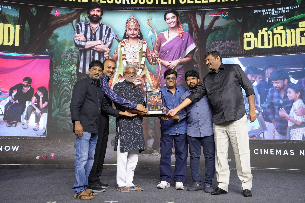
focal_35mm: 40
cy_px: 102
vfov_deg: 33.4
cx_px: 152
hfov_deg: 48.5
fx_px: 339
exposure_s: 1/160
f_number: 3.5
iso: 1600
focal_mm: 40
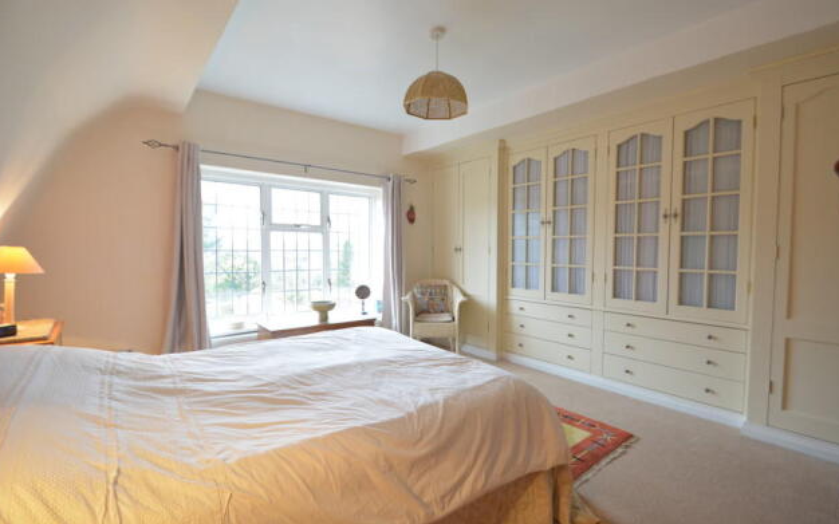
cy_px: 261
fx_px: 366
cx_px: 428
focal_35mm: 16
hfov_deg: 97.8
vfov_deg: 71.2
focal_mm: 10
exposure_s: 1/40
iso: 800
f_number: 3.5
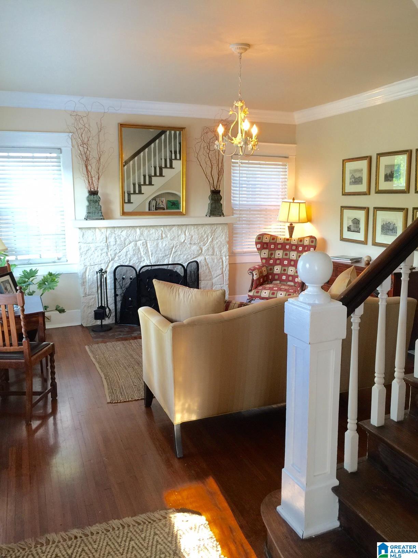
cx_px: 209
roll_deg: -0.2
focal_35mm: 29
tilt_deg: -8.2
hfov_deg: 48.2
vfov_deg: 61.7
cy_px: 279
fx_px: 467
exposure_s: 1/15
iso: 32
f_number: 2.2
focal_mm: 4.15
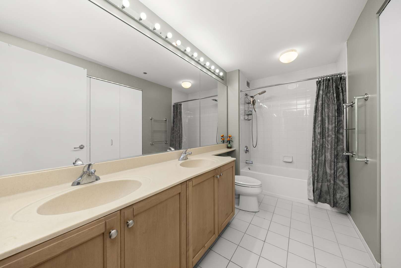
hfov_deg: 112.6
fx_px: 134
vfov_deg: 90.1
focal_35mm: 12
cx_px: 200
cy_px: 134
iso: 640
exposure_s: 1/15
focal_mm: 12
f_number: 8
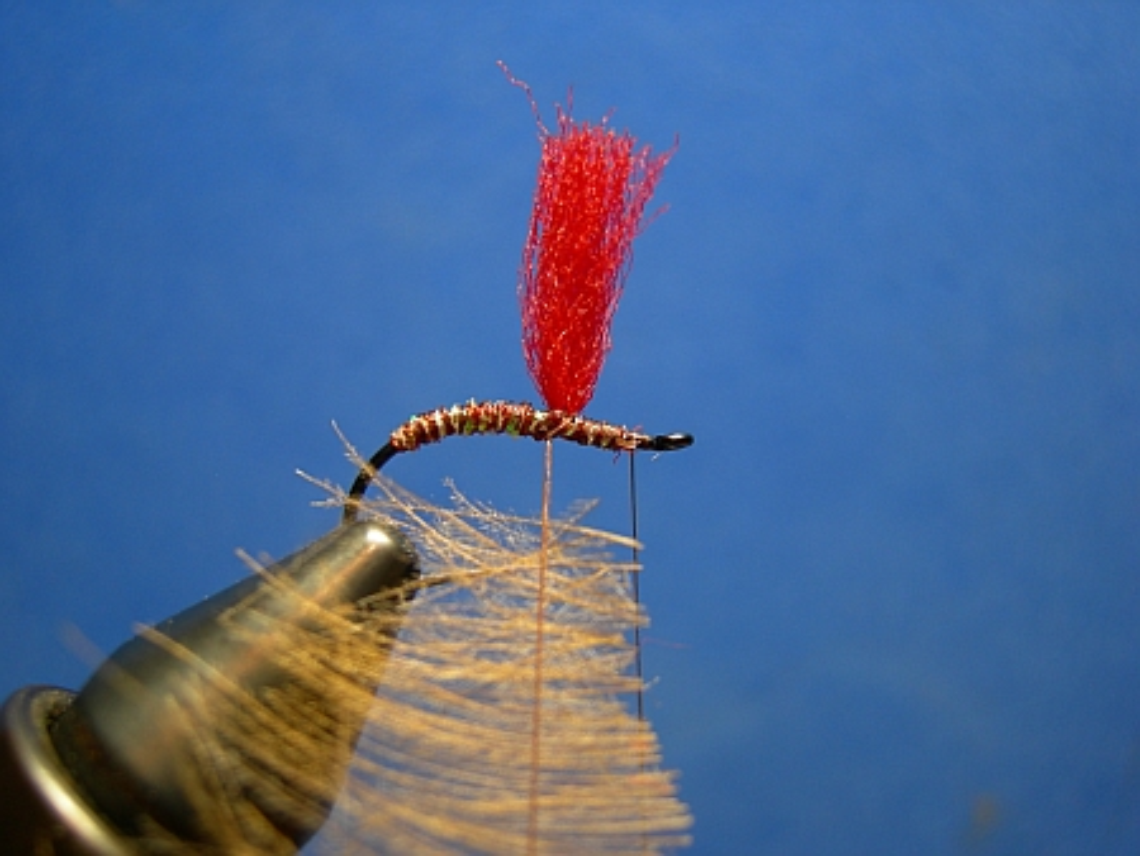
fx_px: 1450
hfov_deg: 42.9
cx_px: 570
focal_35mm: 44
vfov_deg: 32.9
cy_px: 428
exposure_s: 1/18.4
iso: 64
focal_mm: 9.1
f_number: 2.9
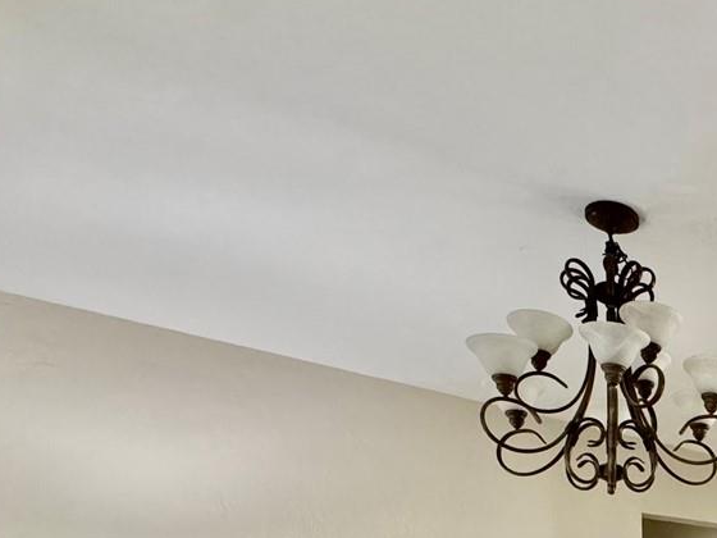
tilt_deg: -0.1
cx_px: 866
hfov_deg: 36.1
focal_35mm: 40
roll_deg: +1.0
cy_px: 655
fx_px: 829
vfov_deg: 30.3
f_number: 2.2
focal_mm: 2.22
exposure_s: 1/90
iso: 320
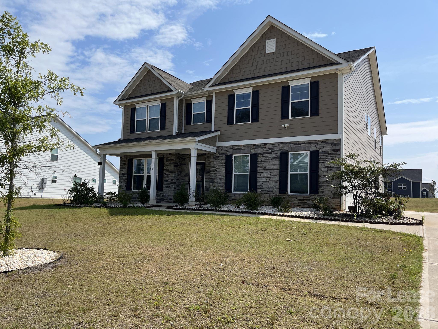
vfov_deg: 53.1
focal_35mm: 26
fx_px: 329
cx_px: 219
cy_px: 164
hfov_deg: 67.3
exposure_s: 1/4310
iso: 50
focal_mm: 5.1
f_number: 1.6
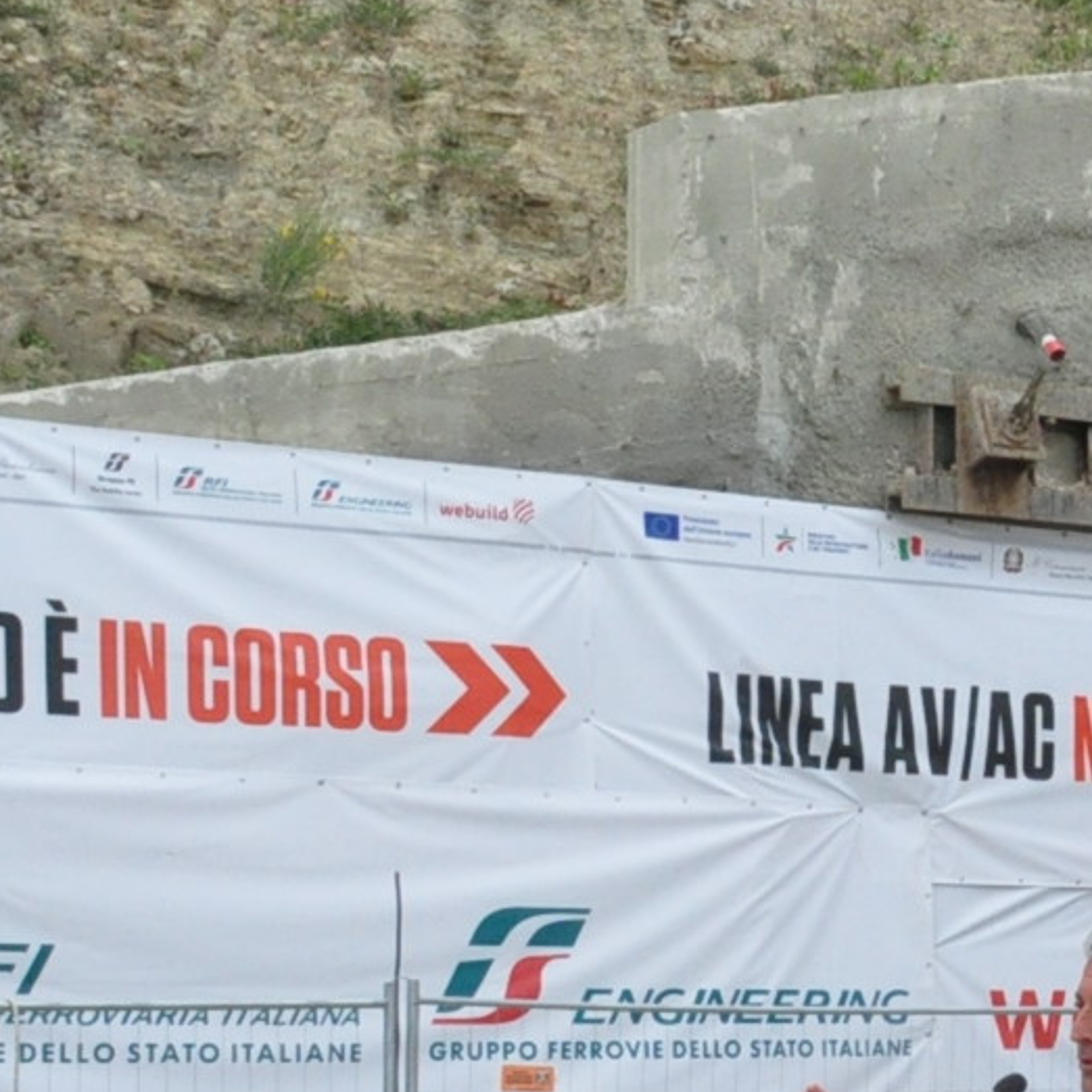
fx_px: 3355
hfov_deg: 16.1
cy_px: 862
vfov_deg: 18.3
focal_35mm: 94
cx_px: 1867
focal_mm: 18
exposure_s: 1/800
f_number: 13
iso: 1600
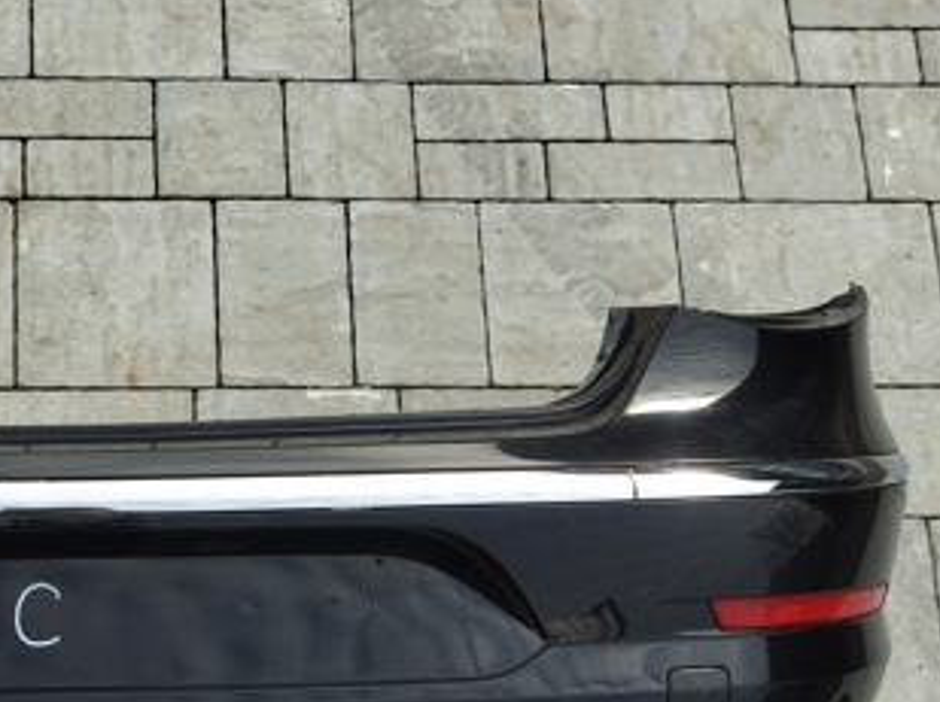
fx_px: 1519
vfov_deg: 25.6
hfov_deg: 32.4
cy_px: 559
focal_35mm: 56
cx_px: 64
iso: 99
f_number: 1.79
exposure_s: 1/1106
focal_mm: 4.74
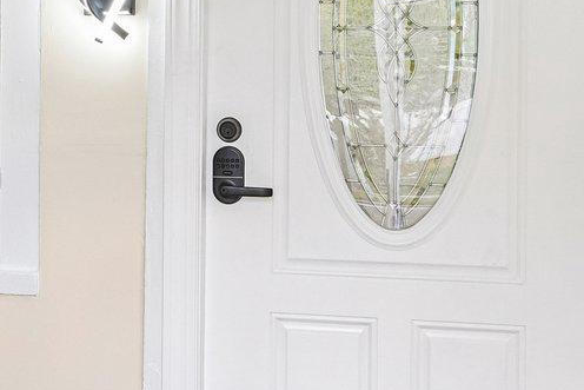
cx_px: 94
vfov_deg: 20.1
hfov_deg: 29.6
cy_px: 19
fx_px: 1071
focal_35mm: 66
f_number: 8
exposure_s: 1/125
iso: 800
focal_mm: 16
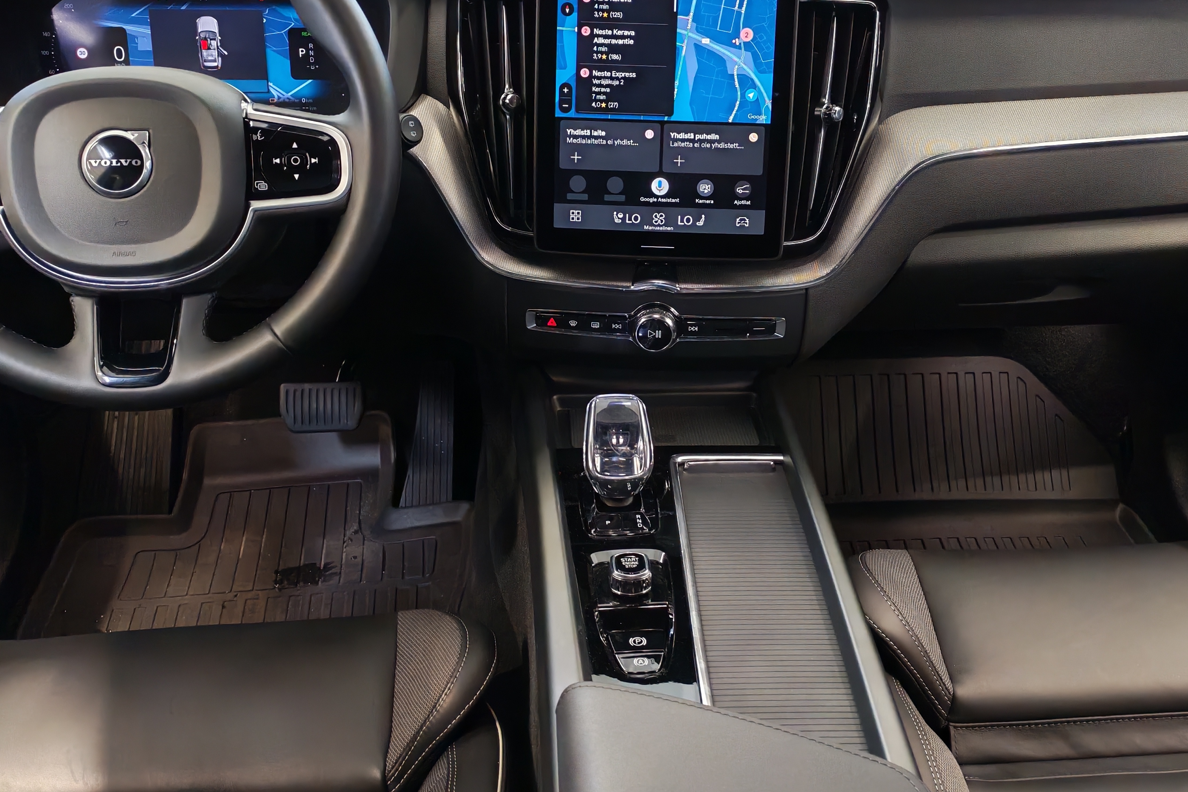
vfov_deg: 34.2
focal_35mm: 39
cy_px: 354
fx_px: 1287
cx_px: 633
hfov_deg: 49.5
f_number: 1.9
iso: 1250
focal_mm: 6.12
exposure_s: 1/100
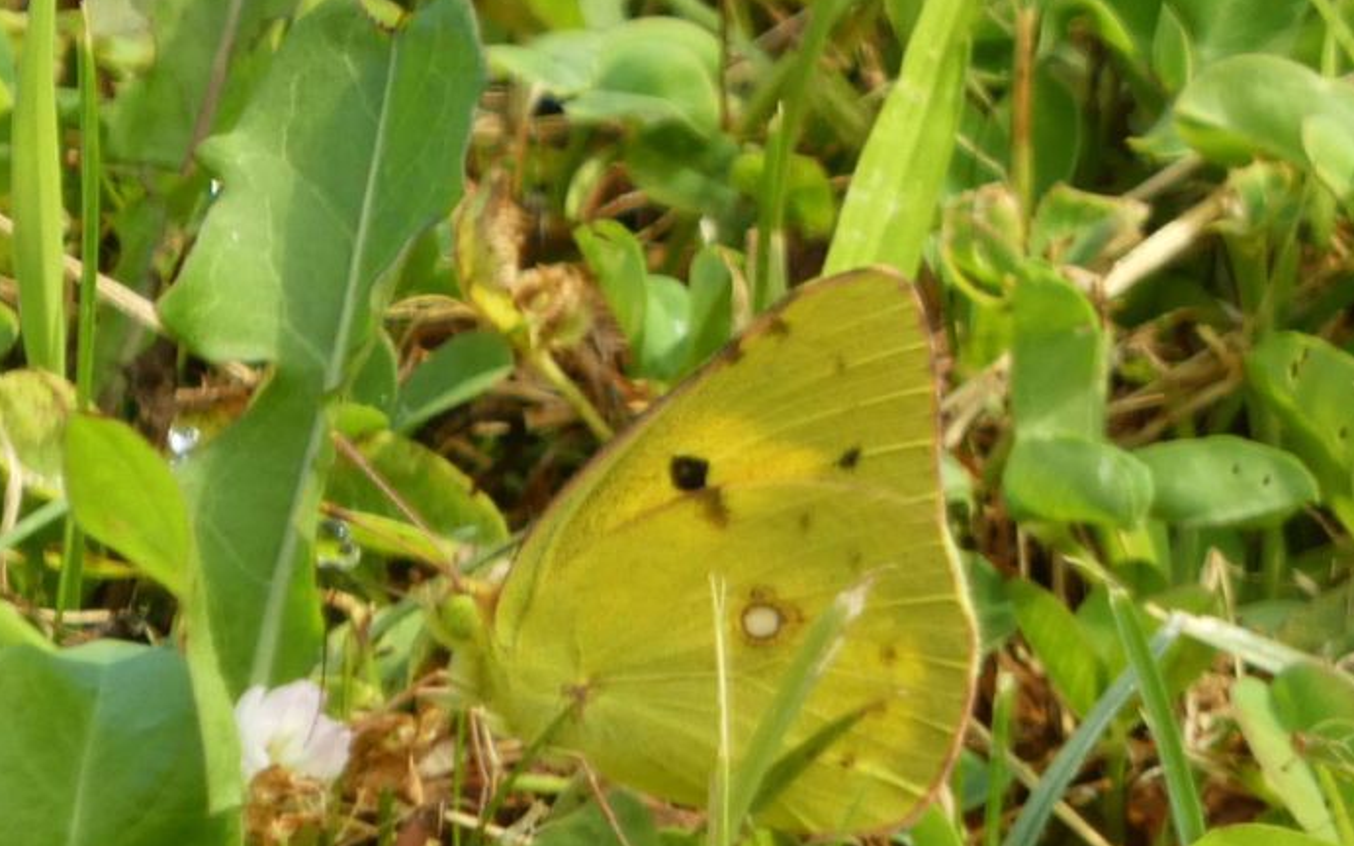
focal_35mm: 1563
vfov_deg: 0.8
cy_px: 584
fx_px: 57657
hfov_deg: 1.3
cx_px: 700
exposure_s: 1/125
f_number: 5.9
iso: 160
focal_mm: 214.2
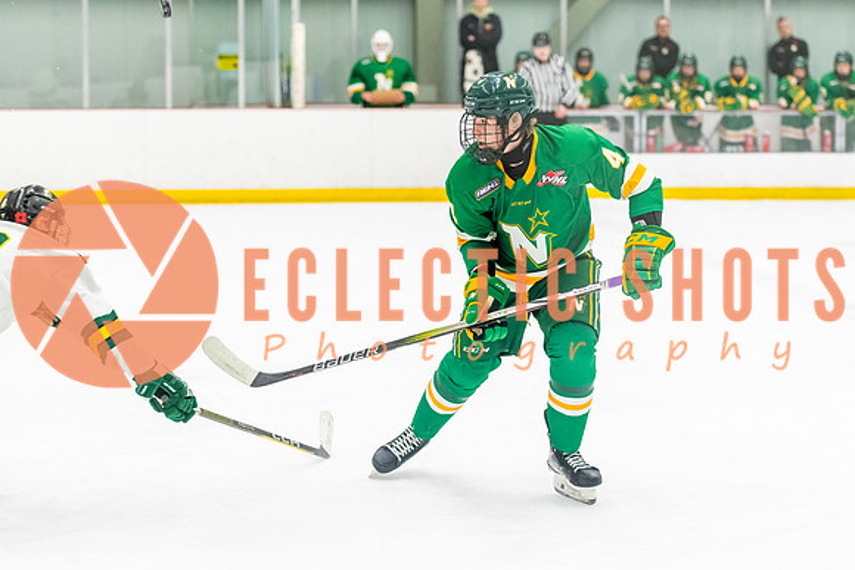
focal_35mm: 102
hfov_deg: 20.0
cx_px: 481
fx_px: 2428
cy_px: 285
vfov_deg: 13.4
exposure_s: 1/800
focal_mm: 86
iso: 3200
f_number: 2.8
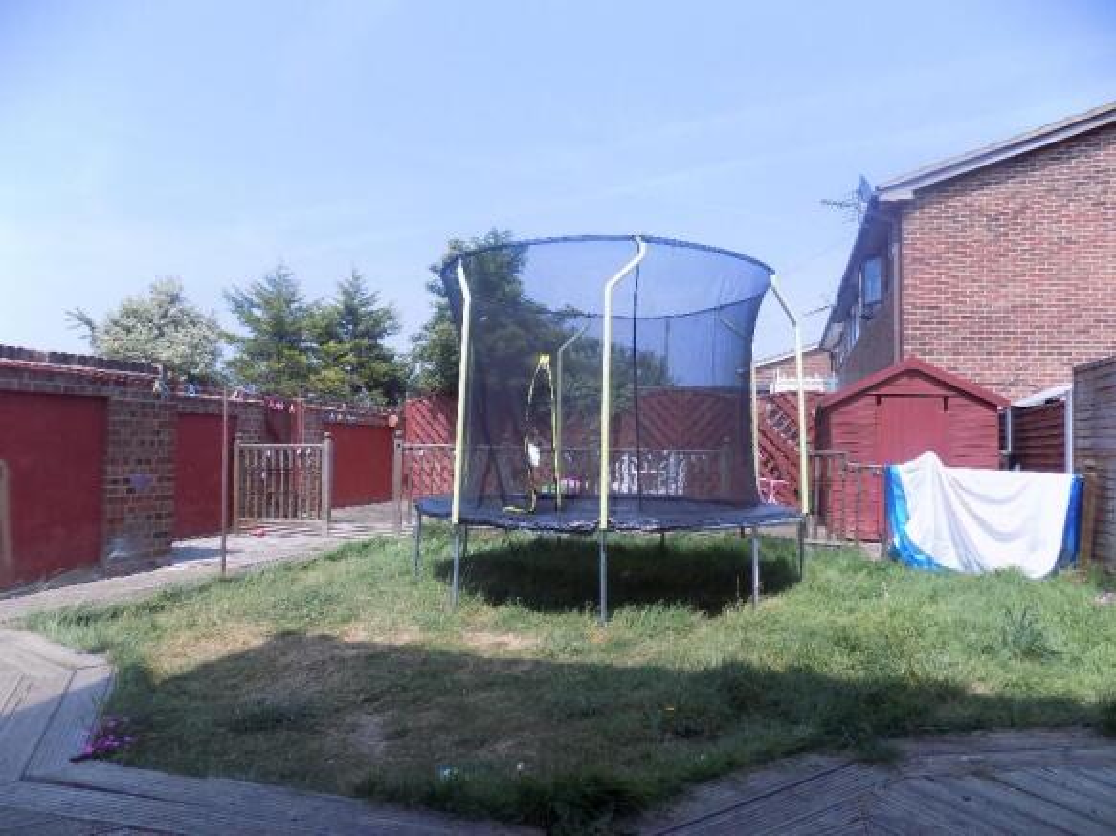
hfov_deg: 73.9
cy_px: 418
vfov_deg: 58.9
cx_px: 558
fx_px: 741
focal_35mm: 23
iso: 80
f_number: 3.1
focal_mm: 4
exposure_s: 1/640
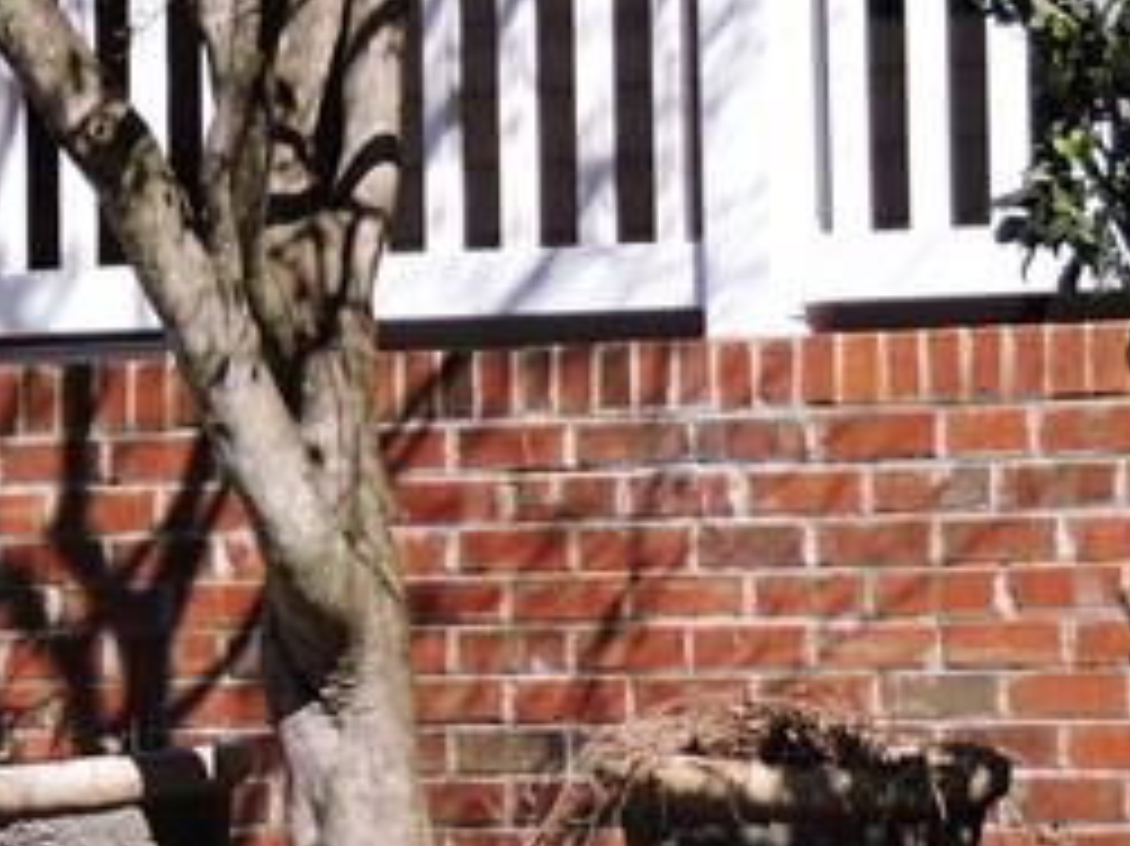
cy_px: -621
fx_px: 11322
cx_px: -455
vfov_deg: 4.2
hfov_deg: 5.7
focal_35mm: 347
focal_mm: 15.2
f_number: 4
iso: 100
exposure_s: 1/800
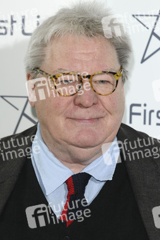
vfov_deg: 15.1
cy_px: 118
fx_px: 906
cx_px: 77
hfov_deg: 10.1
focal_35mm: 136
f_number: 5.6
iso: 320
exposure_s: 1/160
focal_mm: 86
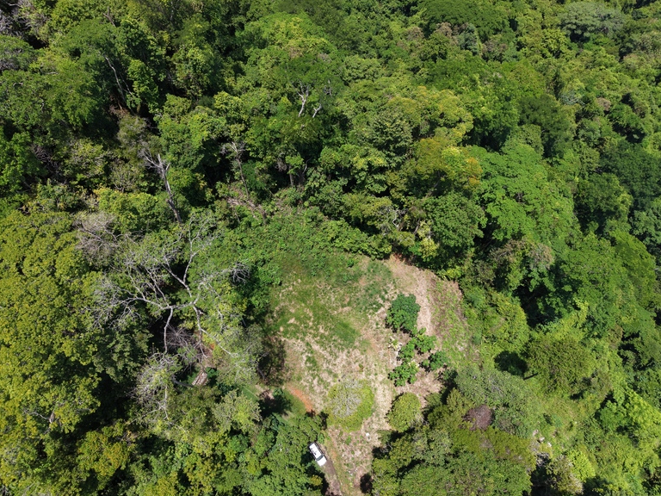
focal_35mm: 25
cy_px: 243
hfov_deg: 69.4
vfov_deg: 54.9
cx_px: 328
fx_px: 477
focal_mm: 8.67
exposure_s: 1/2000
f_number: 1.8
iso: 100
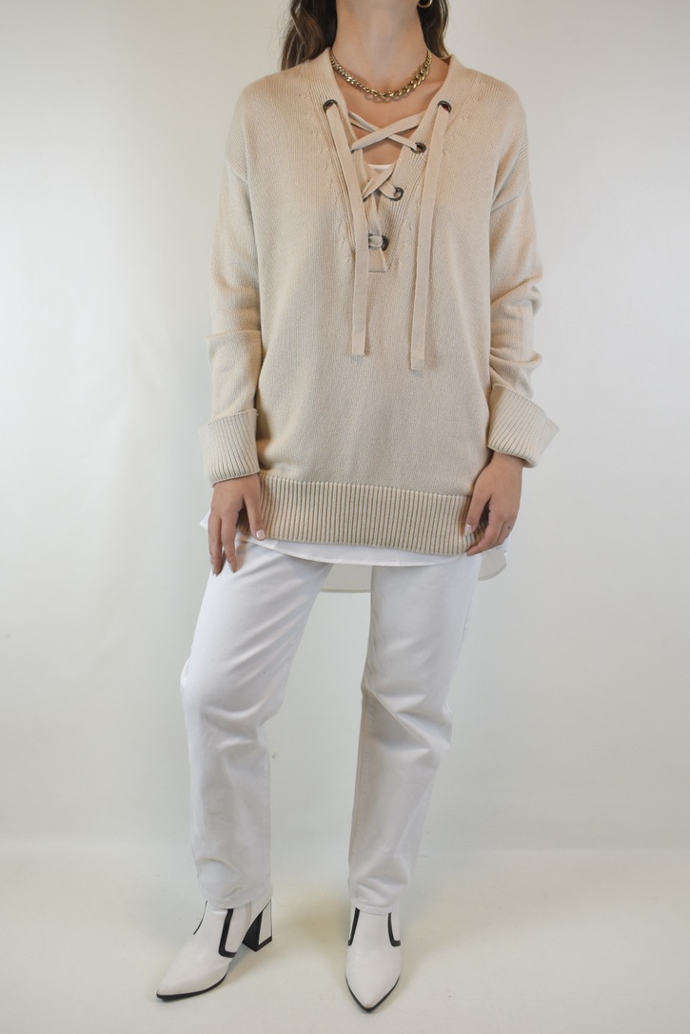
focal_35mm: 36
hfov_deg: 36.9
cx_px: 345
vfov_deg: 53.1
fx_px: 1034
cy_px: 517
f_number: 5.6
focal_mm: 24
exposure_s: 1/125
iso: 400
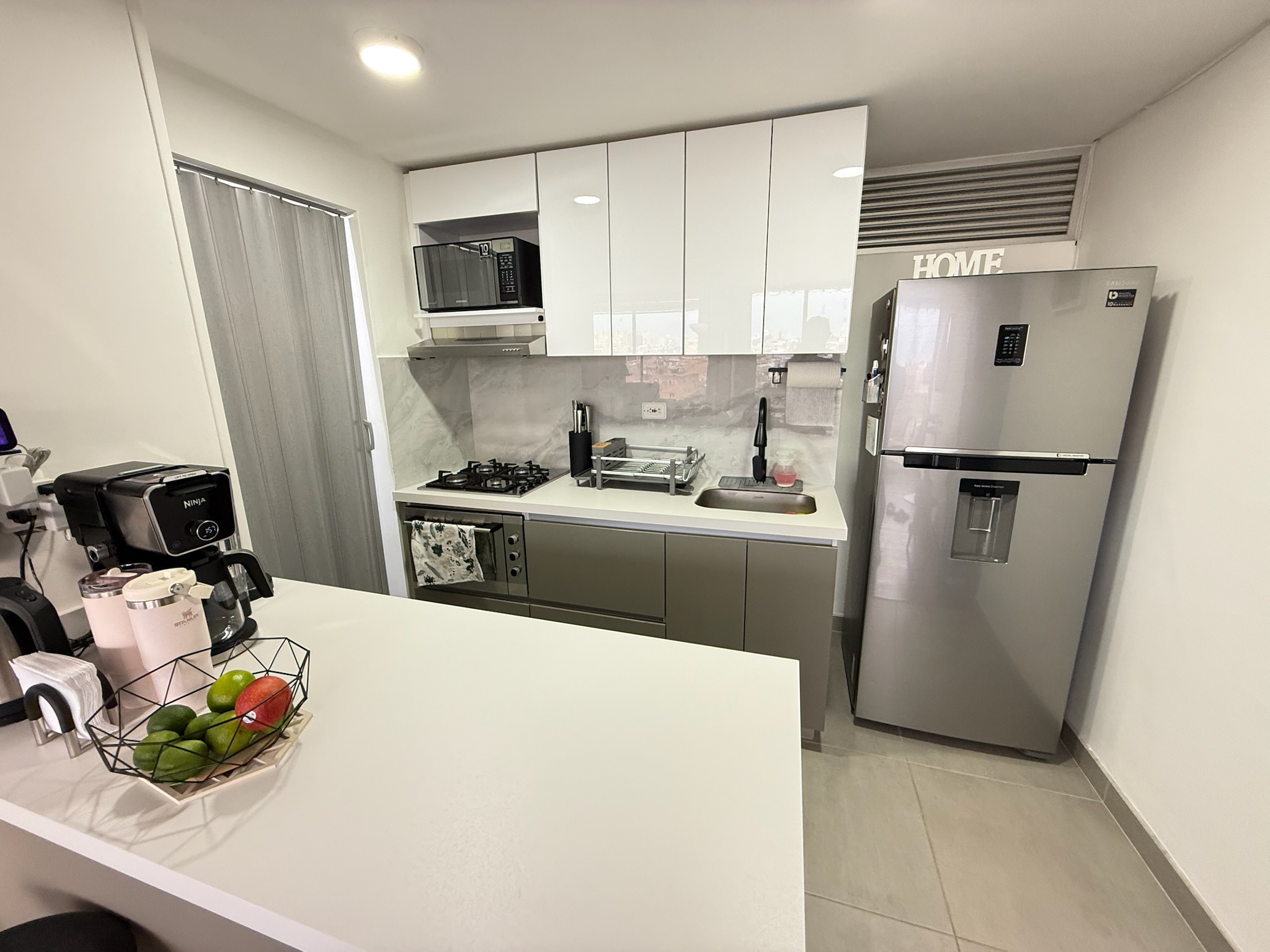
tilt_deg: -13.7
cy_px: 476
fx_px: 514
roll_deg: +0.8
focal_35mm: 14
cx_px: 635
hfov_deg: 102.1
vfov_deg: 85.7
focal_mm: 2.22
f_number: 2.2
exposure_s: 1/60
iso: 320
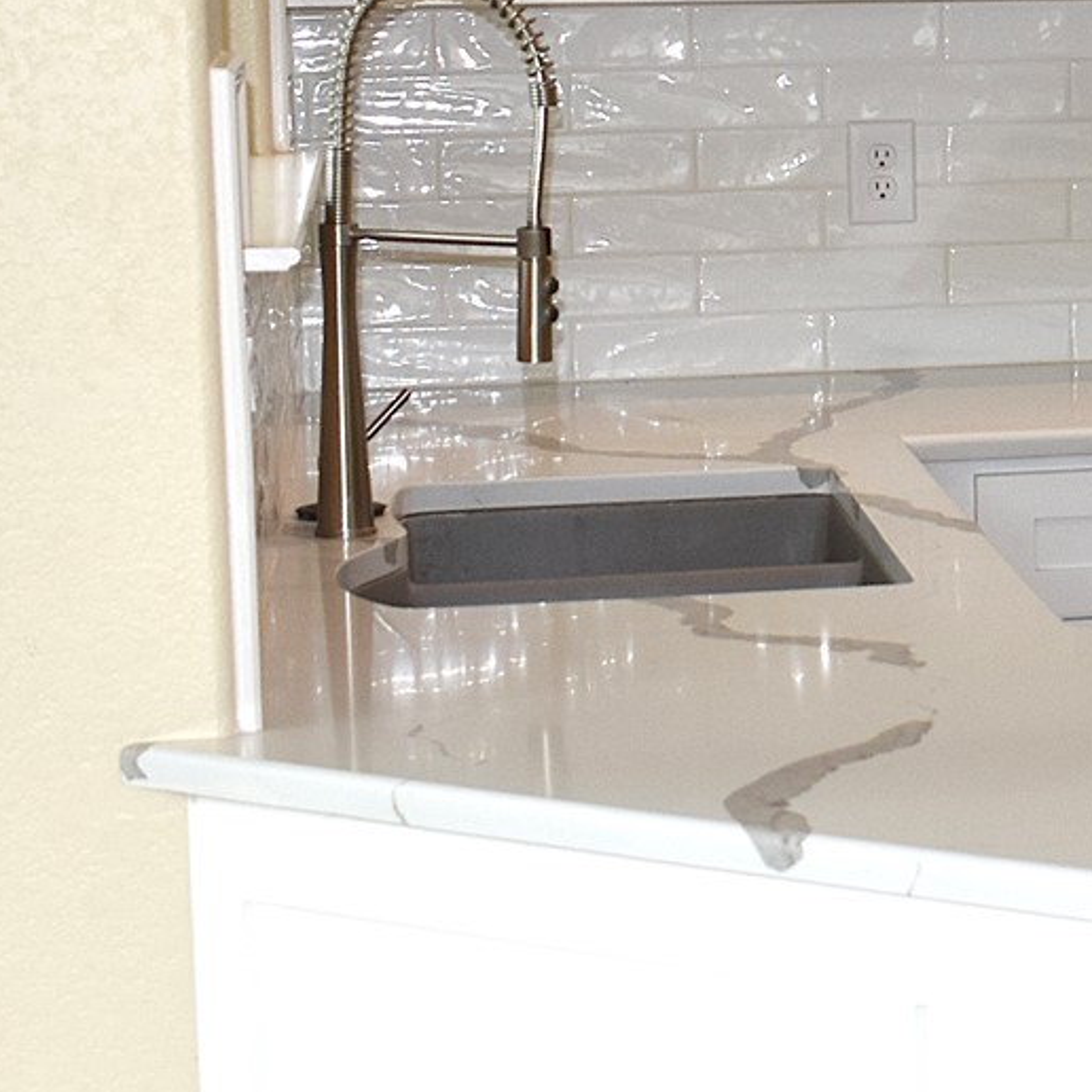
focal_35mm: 118
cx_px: 1708
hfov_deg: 13.8
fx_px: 4211
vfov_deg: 14.7
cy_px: 167
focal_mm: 22
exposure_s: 1/125
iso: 400
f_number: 5.6
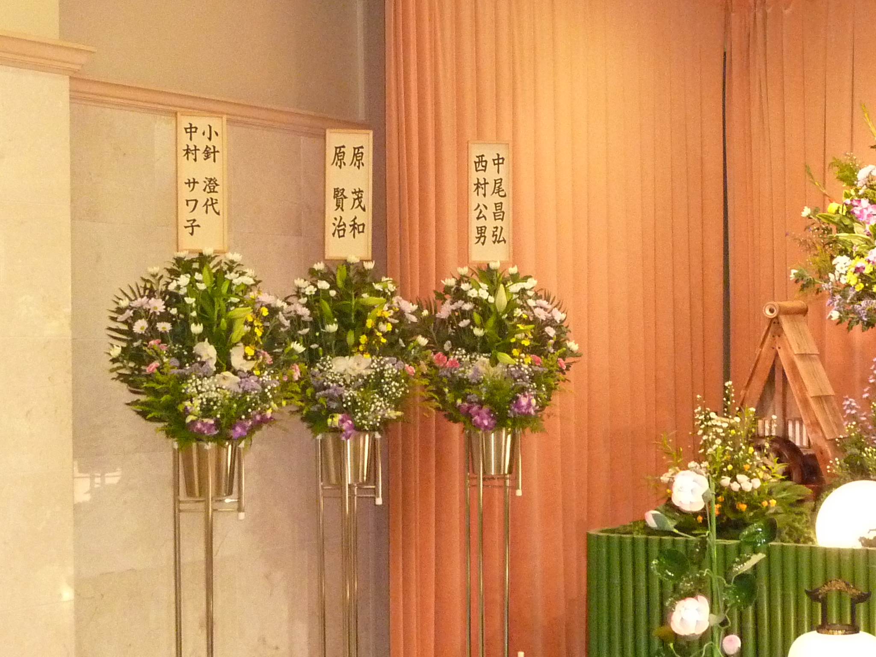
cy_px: 328
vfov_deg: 21.9
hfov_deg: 29.0
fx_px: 1696
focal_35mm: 67
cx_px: 438
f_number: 3.6
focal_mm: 6.1
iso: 640
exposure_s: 1/30
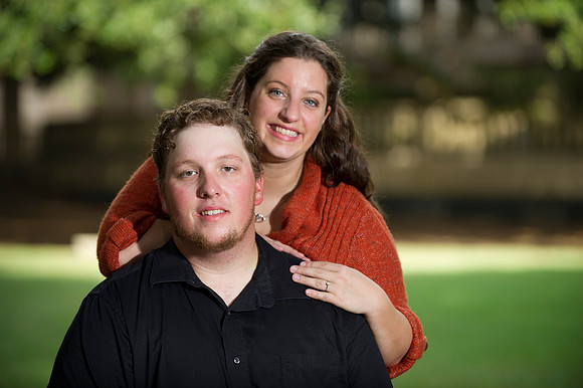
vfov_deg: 10.1
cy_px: 194
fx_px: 2185
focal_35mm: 135
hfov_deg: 15.2
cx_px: 292
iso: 200
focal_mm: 135
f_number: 2.8
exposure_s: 1/250
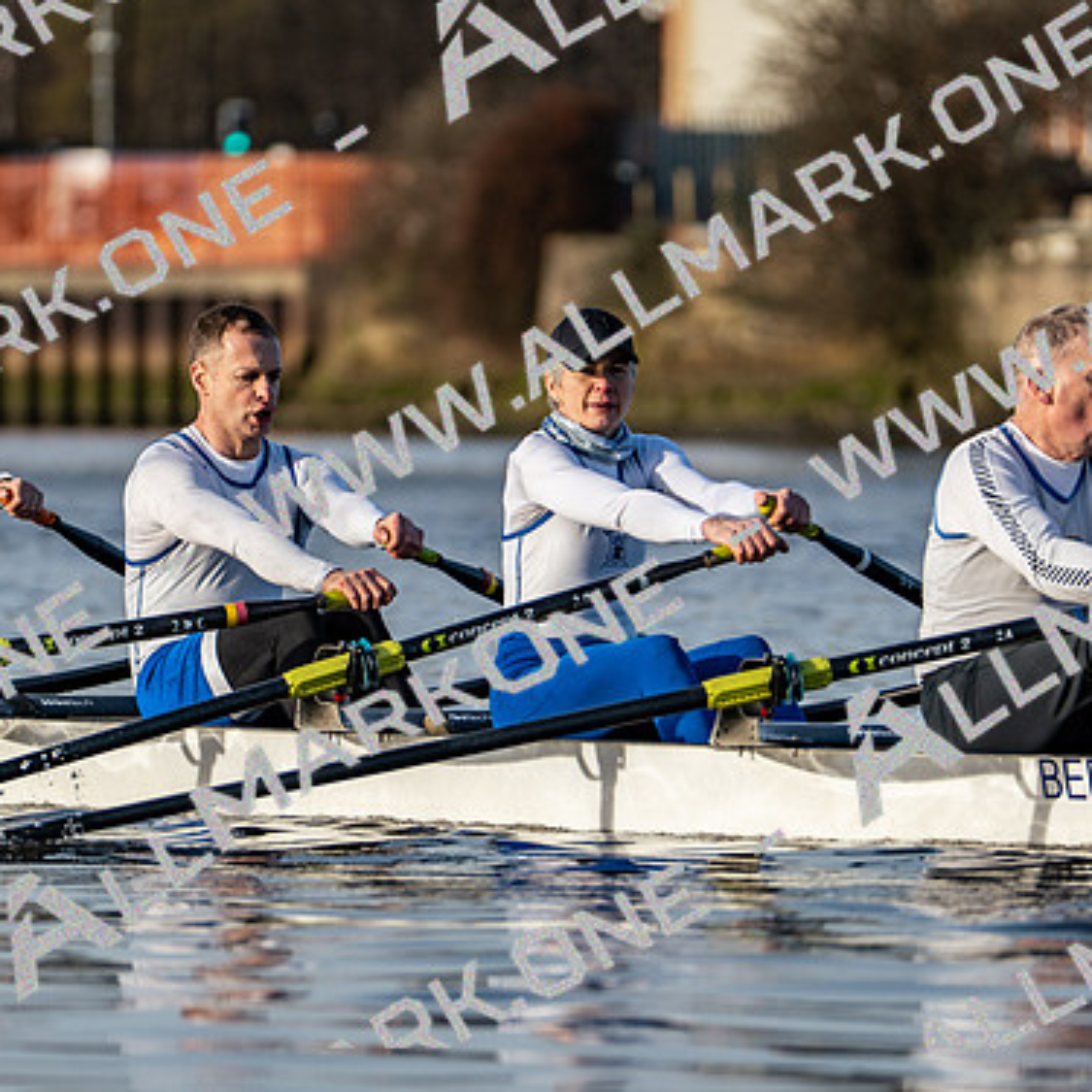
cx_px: 597
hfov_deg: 3.8
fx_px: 16560
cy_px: 549
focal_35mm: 464
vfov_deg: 3.8
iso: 500
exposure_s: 1/2000
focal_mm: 353
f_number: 6.3
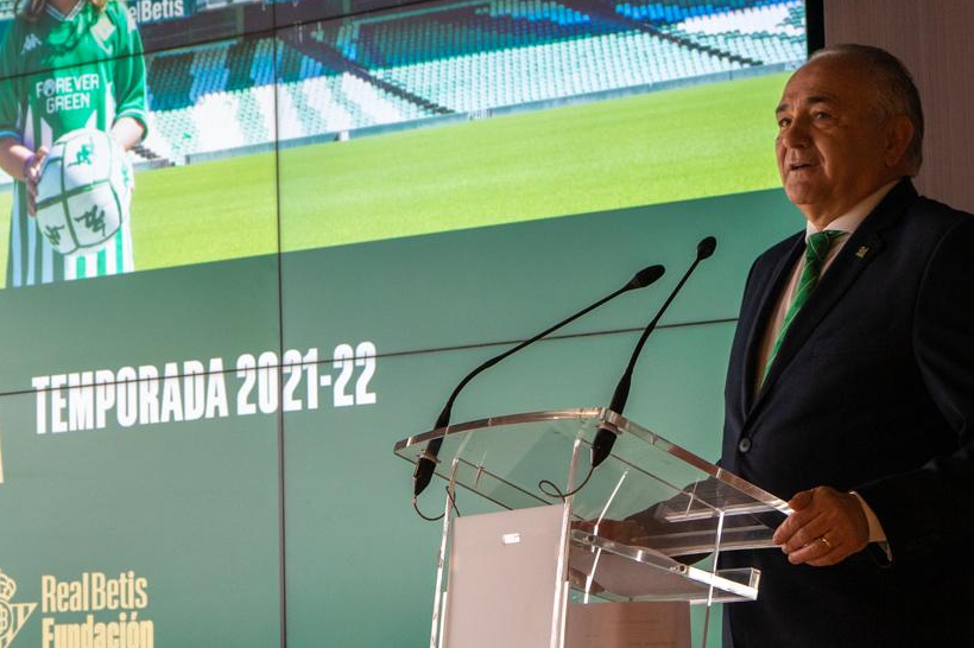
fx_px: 2948
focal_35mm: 109
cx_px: 472
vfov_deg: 12.6
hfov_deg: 18.8
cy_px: 362
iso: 1250
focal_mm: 52
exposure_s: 1/100
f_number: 5.6
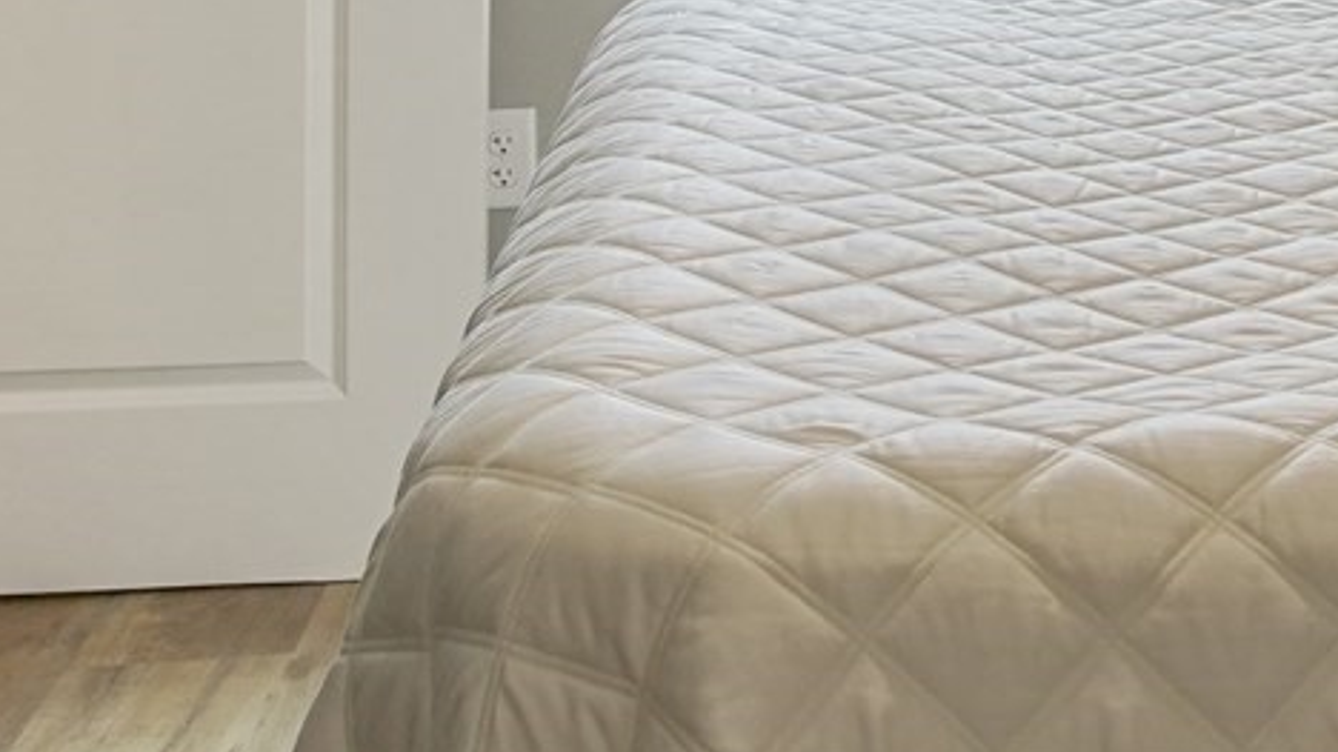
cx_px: 1578
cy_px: -393
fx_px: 2767
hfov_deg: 24.7
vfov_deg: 14.4
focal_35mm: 78
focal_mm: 17
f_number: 11
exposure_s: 1/15
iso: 250
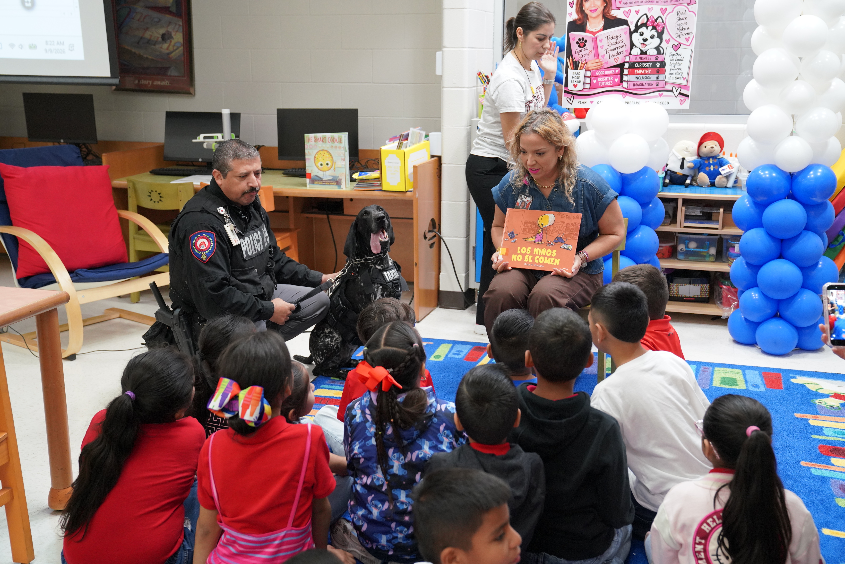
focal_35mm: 40
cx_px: 422
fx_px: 939
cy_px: 282
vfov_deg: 33.4
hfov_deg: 48.4
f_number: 4
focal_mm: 40
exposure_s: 1/160
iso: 2500
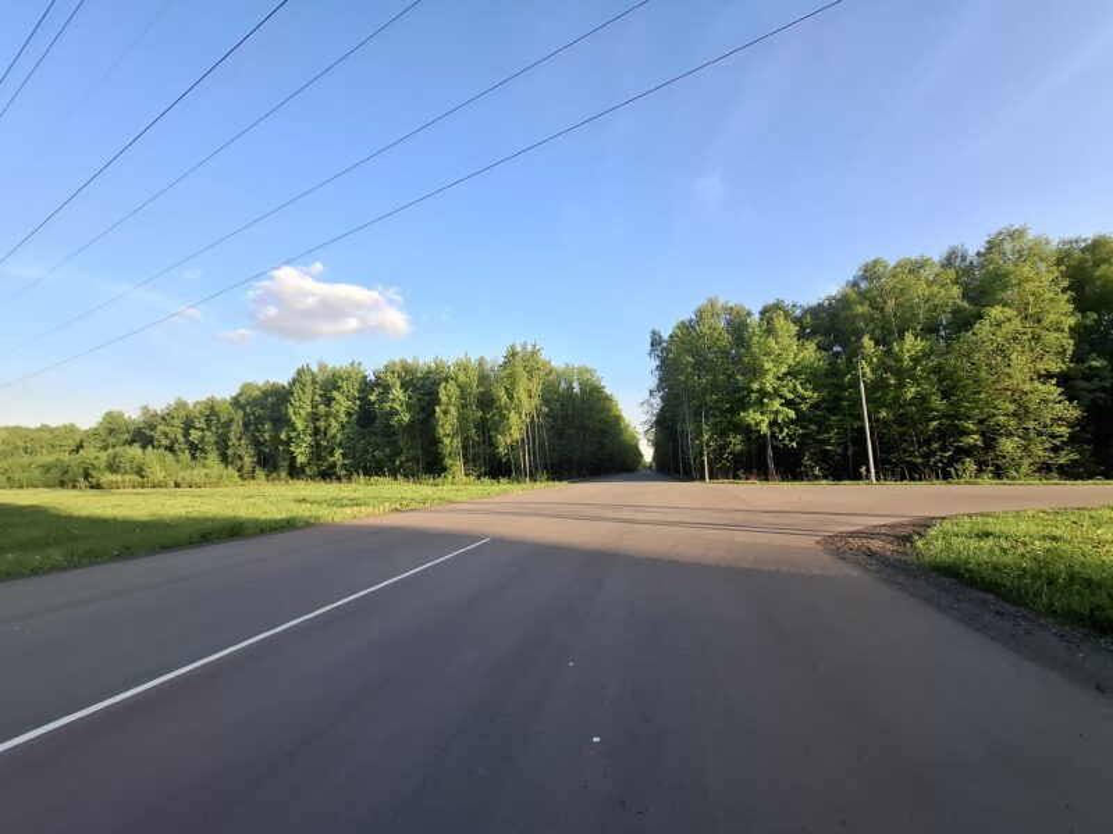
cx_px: 556
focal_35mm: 13
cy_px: 417
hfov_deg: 106.2
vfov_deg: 89.9
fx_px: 418
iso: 40
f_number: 2.2
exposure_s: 1/221
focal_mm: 1.74
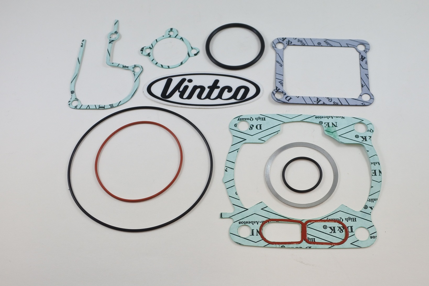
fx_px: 369
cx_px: 214
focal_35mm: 31
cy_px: 143
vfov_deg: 42.3
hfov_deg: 60.3
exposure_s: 1/200
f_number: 3.8
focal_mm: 11.8
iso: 400
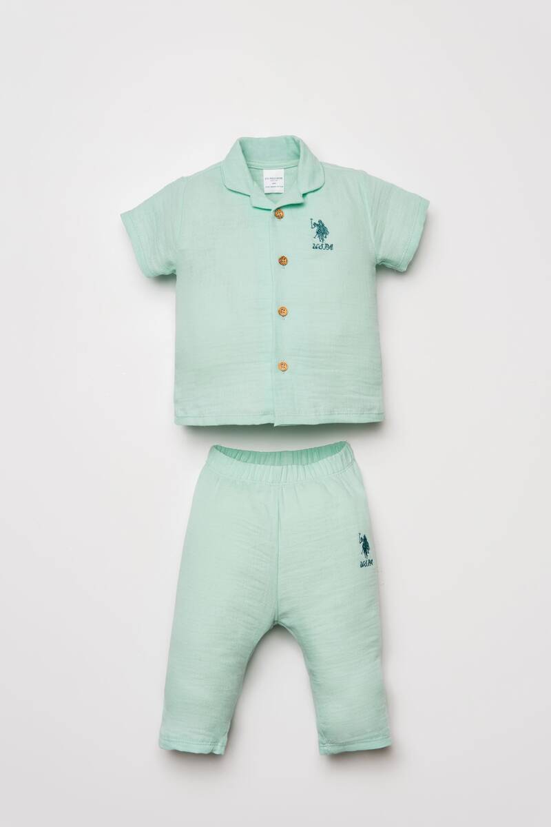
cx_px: 276
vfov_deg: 43.6
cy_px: 414
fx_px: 1033
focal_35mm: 45
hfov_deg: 29.9
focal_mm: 30
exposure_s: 1/160
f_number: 7.1
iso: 125
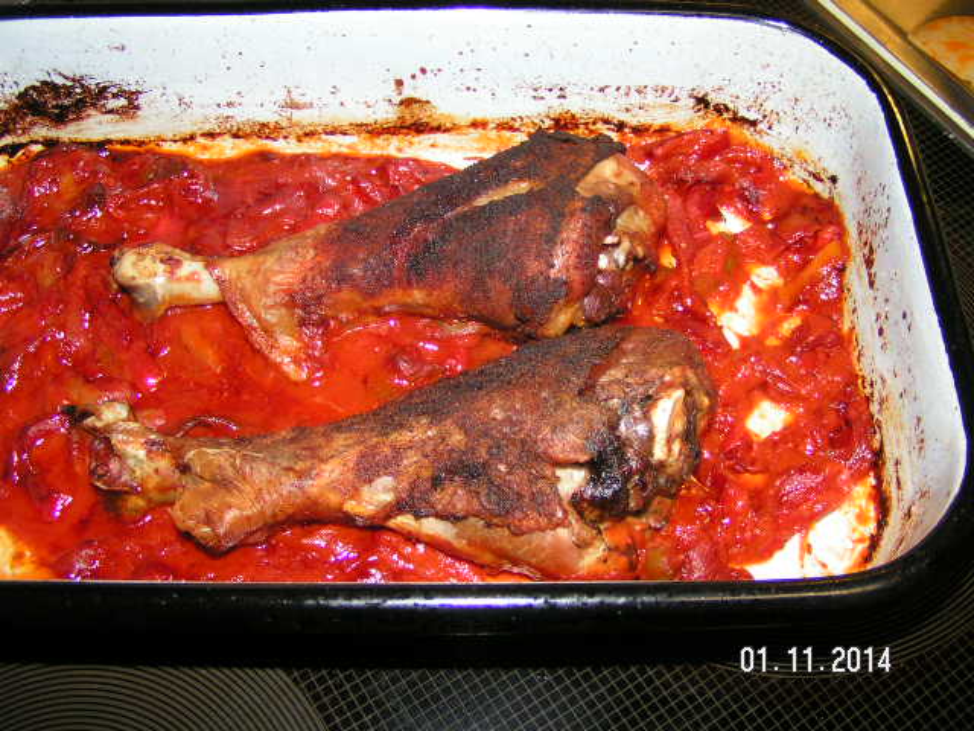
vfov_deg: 37.7
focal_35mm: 38
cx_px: 487
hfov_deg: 49.0
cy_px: 366
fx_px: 1069
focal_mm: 5.8
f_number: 2.8
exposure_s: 1/40
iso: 200
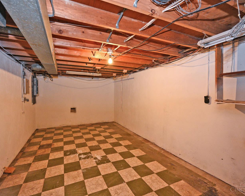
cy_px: 97
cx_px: 112
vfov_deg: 80.4
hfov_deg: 92.9
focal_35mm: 16
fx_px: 116
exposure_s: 1/60
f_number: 4
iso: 3200
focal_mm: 14
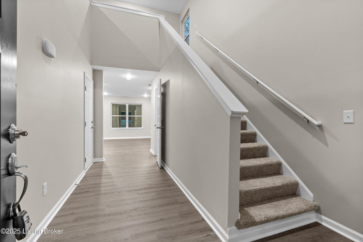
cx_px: 182
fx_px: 161
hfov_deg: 96.7
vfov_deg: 73.7
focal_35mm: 16
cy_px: 121
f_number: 8
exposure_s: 1.6
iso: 400
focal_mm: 16
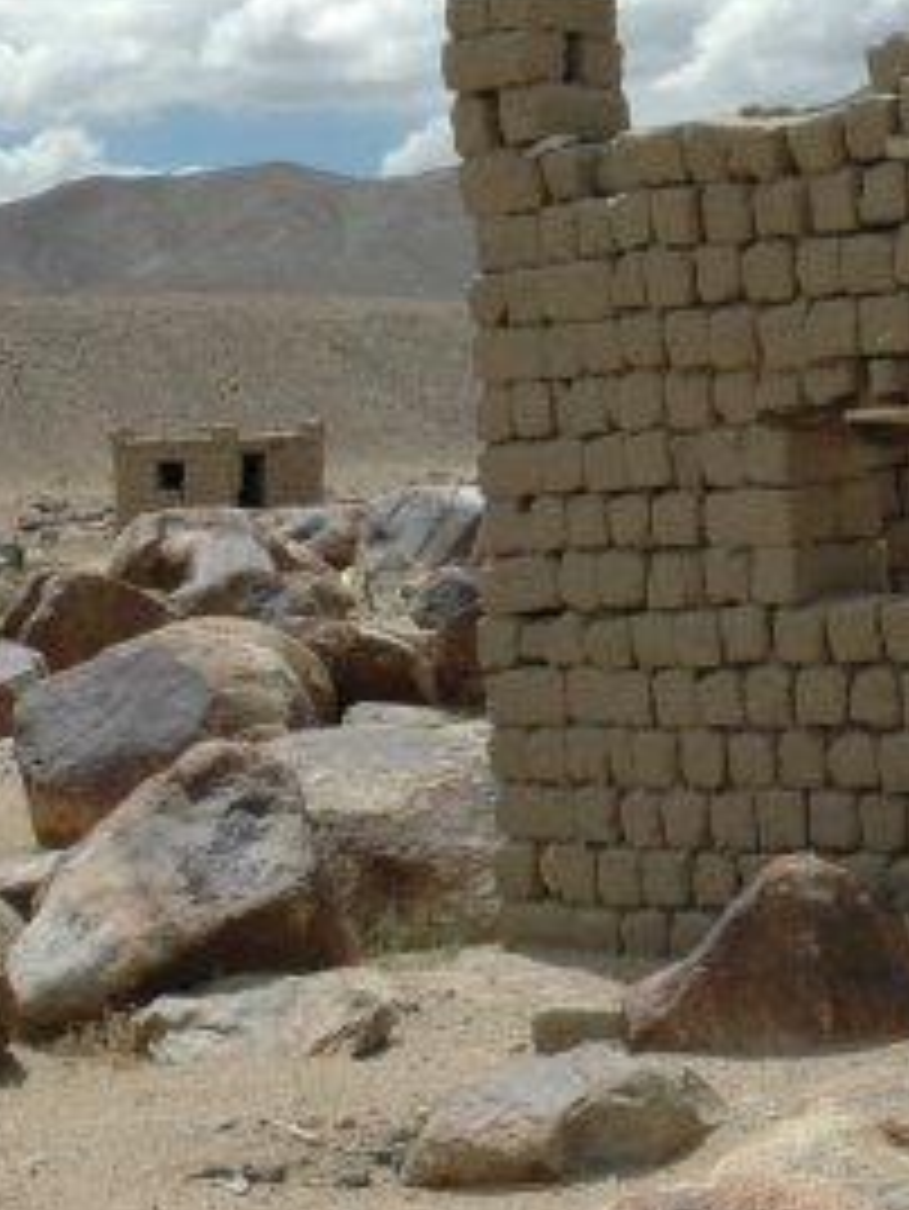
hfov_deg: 14.1
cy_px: 517
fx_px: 3648
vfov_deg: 18.8
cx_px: 713
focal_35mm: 104
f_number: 20
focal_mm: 27
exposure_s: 1/250
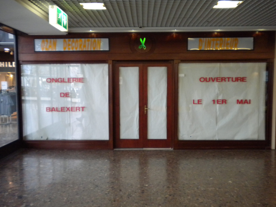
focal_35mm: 35
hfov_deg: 52.6
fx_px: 279
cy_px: 104
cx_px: 138
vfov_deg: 40.7
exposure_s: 1/80
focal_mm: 6.3
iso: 400
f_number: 3.1
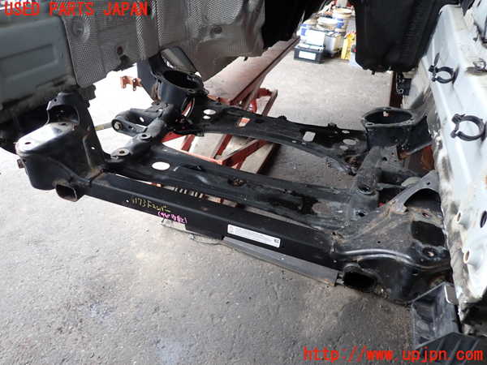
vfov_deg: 54.9
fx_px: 352
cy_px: 182
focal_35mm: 25
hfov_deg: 69.4
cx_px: 244
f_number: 2
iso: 100
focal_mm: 4.5
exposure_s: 1/60
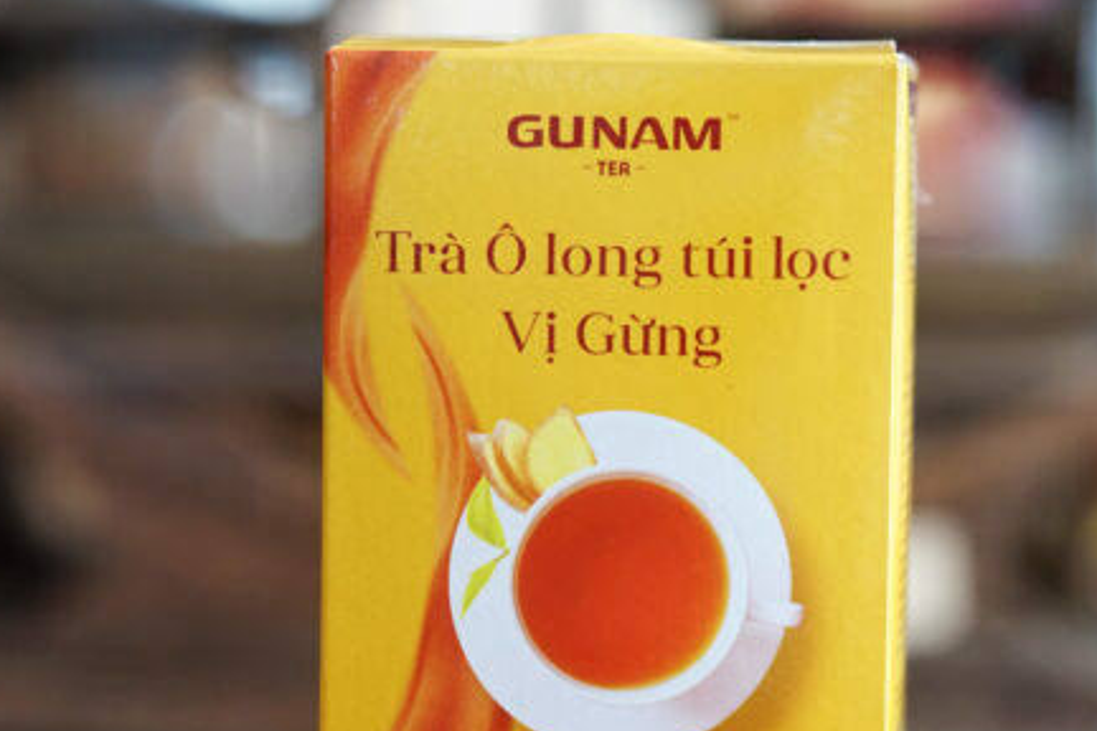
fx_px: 3809
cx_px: 625
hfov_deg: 16.4
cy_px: 437
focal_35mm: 125
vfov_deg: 11.0
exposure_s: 1/100
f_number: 3.5
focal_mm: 90
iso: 400
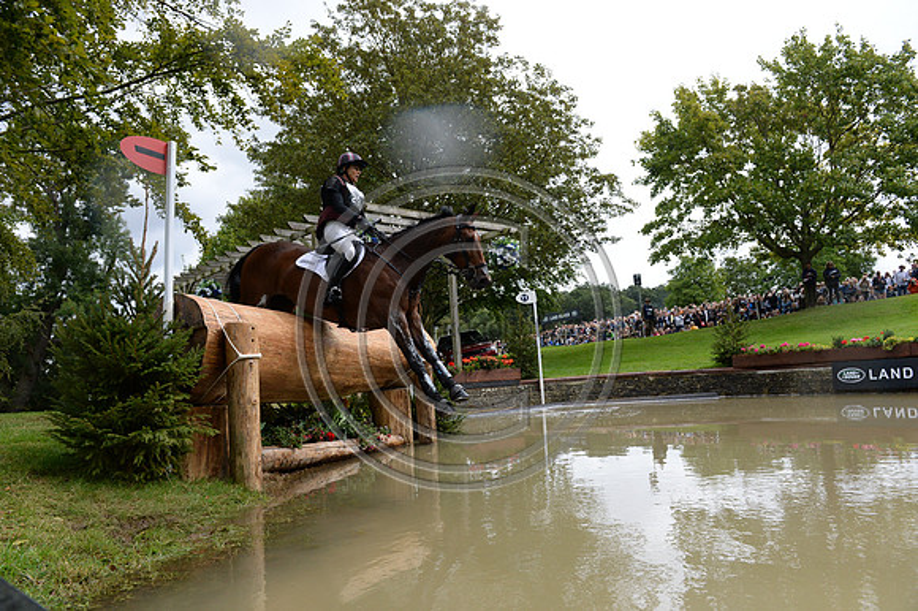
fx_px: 612
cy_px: 306
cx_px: 459
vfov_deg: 53.1
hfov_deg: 73.8
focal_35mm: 24
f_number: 5.6
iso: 1600
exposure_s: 1/3200
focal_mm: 24
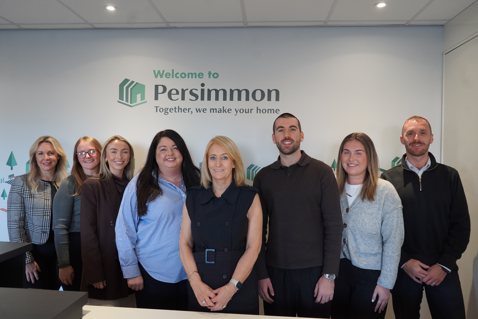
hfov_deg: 65.5
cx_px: 239
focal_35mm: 28
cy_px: 160
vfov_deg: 46.4
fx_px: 372
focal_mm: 28
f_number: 4
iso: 1600
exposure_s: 1/160
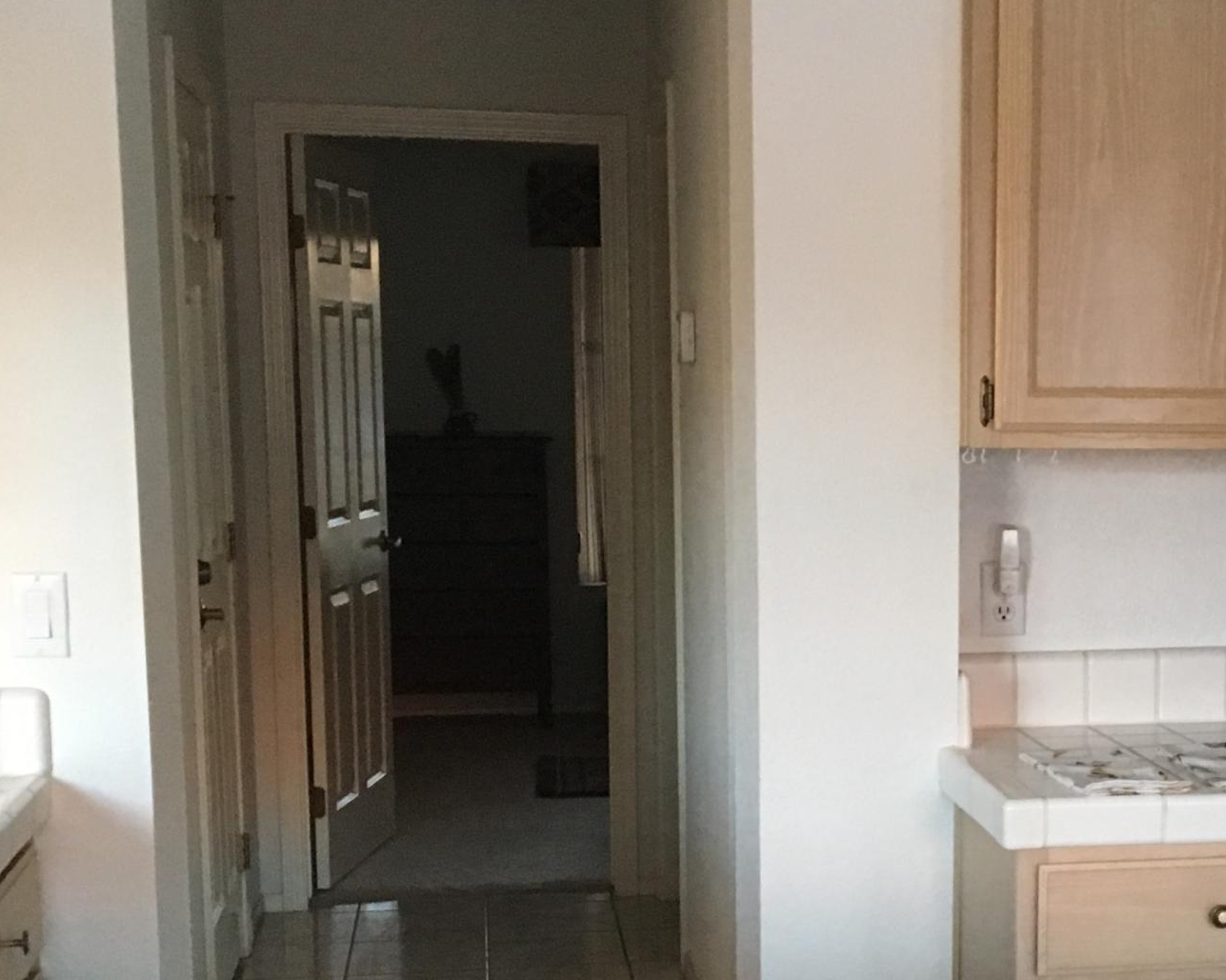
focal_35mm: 66
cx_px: 1013
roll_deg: -0.6
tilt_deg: -9.1
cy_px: 741
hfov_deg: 28.0
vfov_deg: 22.9
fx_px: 2394
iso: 200
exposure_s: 1/20
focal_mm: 4.15
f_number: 2.2
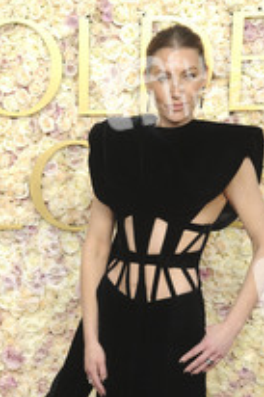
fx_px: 1113
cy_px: 374
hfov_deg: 13.4
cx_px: 24
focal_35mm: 101
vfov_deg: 19.8
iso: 1000
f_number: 13
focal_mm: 52
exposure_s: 1/250
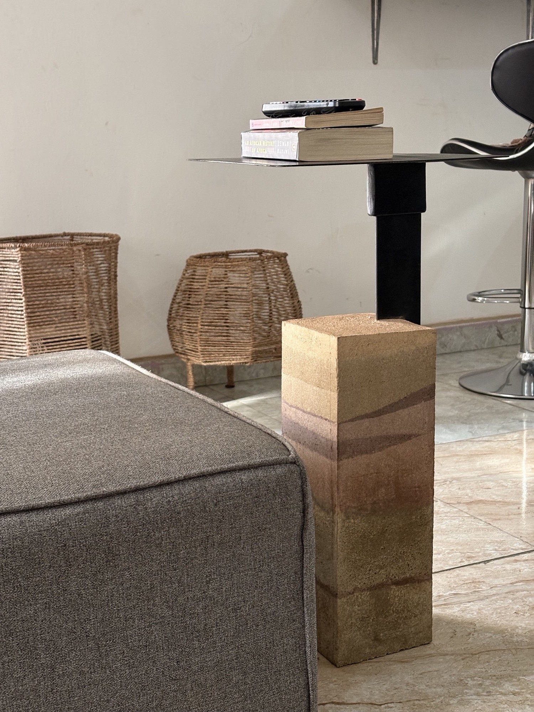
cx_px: 267
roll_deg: +1.4
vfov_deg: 36.8
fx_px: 1070
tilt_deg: -11.2
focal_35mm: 52
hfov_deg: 28.0
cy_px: 356
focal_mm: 5.96
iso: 200
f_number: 1.6
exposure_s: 1/40
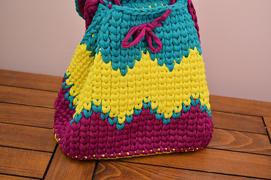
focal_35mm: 57
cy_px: 90
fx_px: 429
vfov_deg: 23.8
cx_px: 136
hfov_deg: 35.1
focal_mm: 38
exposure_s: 1/400
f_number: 4.8
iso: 640
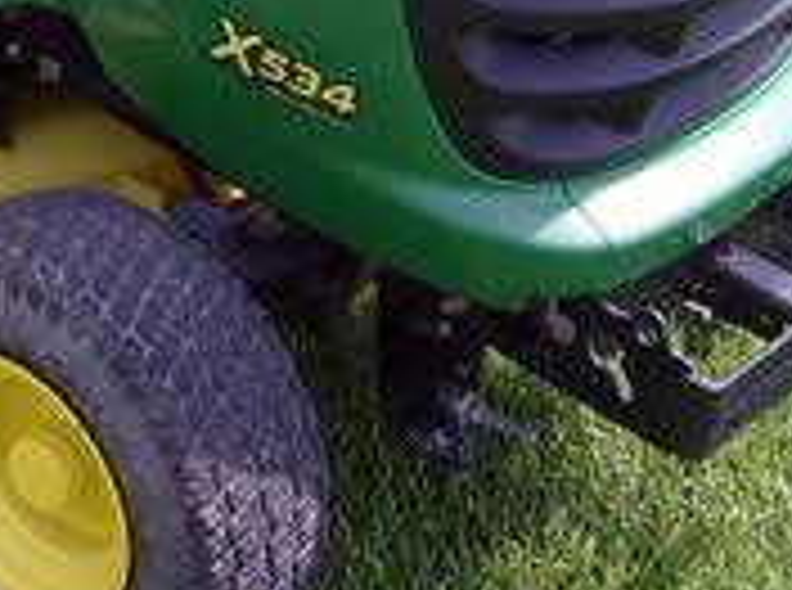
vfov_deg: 13.1
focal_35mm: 111
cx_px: -112
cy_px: -34
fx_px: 2533
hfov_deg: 17.1
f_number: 4.7
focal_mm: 6
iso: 100
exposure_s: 1/346
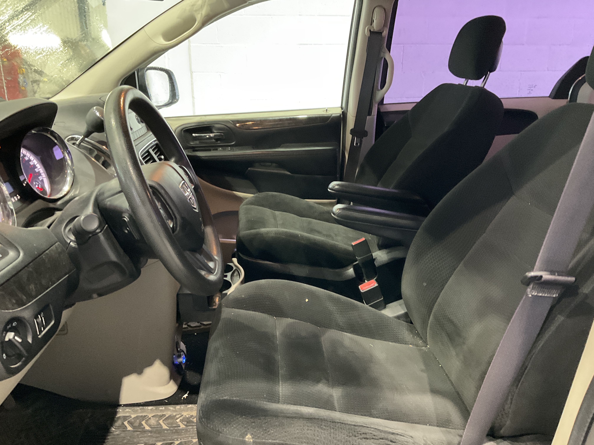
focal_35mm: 29
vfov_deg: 48.2
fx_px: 498
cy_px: 222
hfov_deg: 61.7
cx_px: 297
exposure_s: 1/30
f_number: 1.8
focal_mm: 3
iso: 250
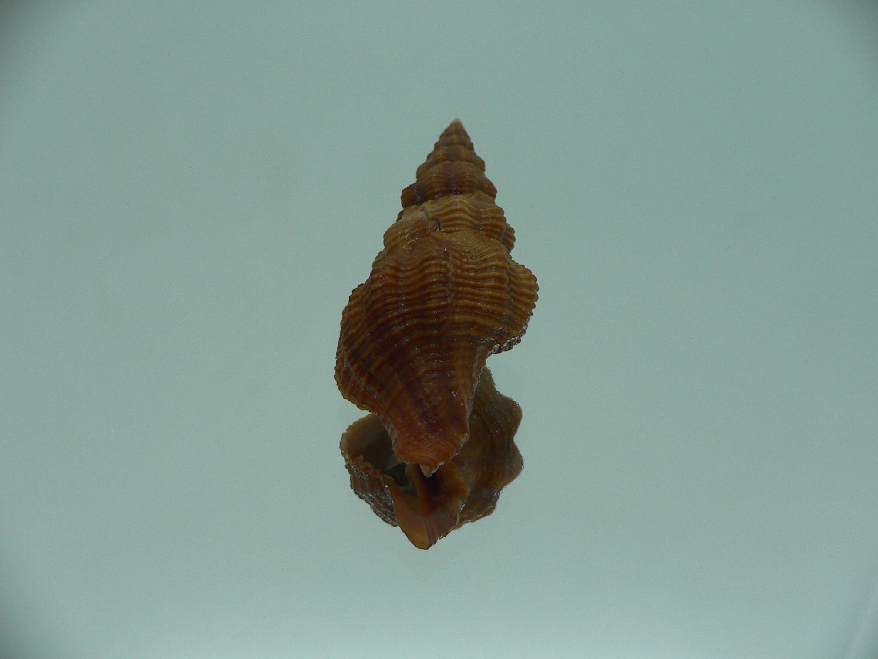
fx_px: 888
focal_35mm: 35
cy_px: 330
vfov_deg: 40.7
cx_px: 439
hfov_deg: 52.6
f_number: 2.8
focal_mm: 4.6
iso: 80
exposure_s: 1/60
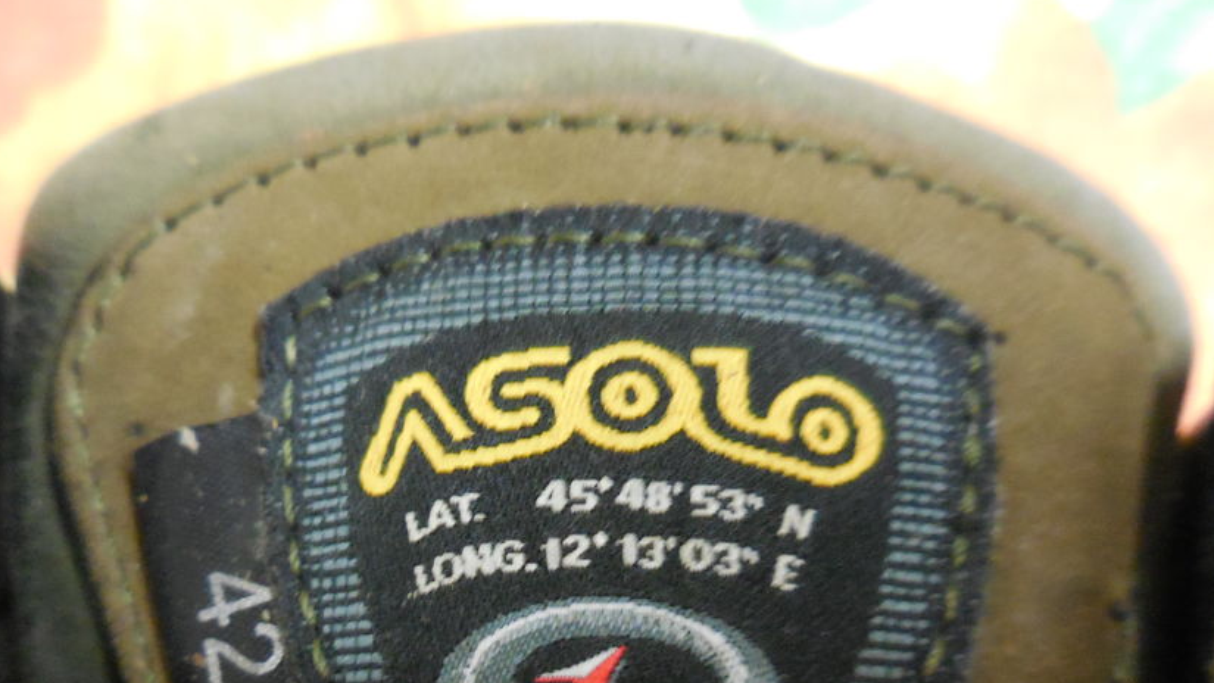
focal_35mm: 33
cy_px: 486
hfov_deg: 59.5
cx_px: 578
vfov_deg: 35.1
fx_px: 1062
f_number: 3.3
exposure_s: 1/20
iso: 800
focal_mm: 4.5
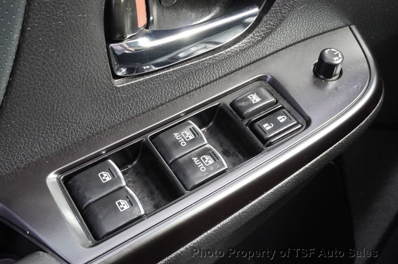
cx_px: 199
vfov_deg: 30.8
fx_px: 481
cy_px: 132
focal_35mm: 44
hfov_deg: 45.0
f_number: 9
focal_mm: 29
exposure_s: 1/250
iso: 2000
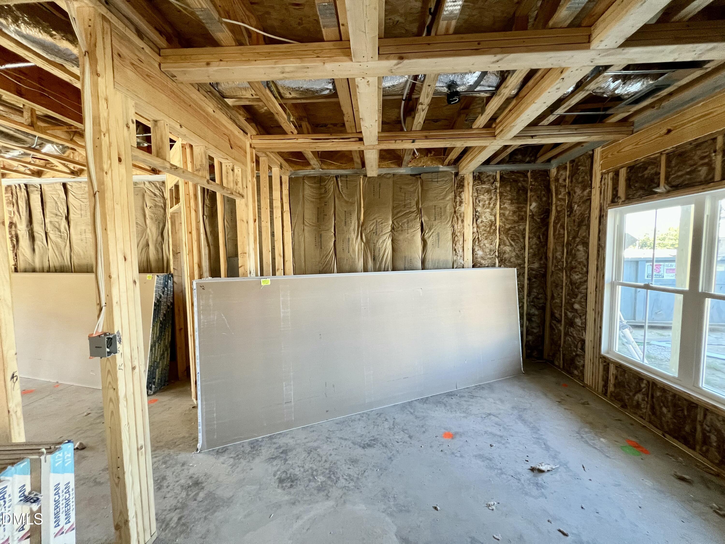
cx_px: 362
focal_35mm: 13
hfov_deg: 106.2
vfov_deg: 89.9
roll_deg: +0.5
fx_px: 272
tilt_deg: -5.0
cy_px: 272
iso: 250
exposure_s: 1/94
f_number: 1.8
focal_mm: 1.57
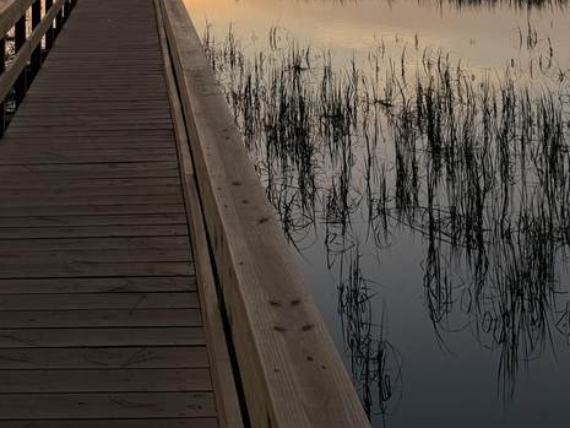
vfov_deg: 20.0
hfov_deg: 28.8
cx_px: 127
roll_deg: +0.4
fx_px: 1087
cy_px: -158
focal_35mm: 66
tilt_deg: +2.4
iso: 80
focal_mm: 6.76
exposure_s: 1/1493
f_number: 1.78
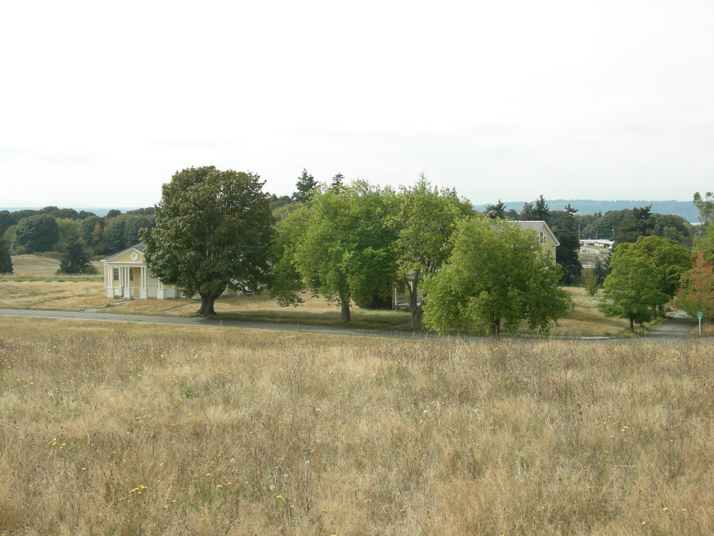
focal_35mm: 57
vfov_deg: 25.7
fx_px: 1176
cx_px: 357
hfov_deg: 33.8
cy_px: 268
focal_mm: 11.9
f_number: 5.9
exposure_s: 1/182
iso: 64
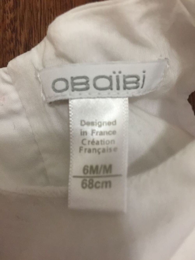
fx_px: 218
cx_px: 98
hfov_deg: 48.2
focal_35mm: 29
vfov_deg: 61.7
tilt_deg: -85.0
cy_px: 130
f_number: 2.2
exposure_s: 1/17
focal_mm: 4.15
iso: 160
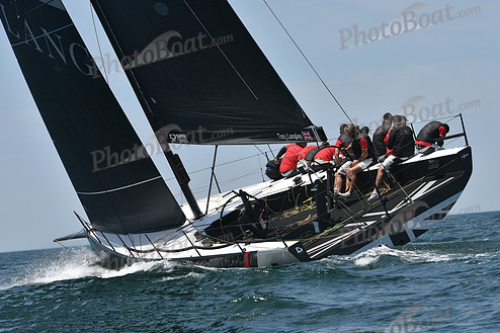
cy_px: 184
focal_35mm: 235
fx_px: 3263
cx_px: 286
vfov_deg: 5.8
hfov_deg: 8.8
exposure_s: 1/1000
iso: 320
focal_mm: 200
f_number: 9
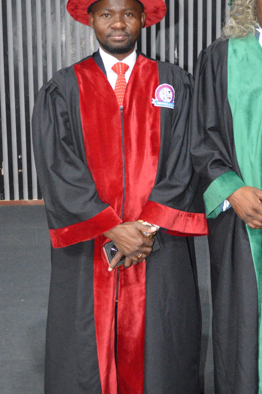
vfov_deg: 32.3
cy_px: 165
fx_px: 678
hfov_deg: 21.8
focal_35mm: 62
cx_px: 173
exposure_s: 1/60
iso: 2200
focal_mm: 22
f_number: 3.8
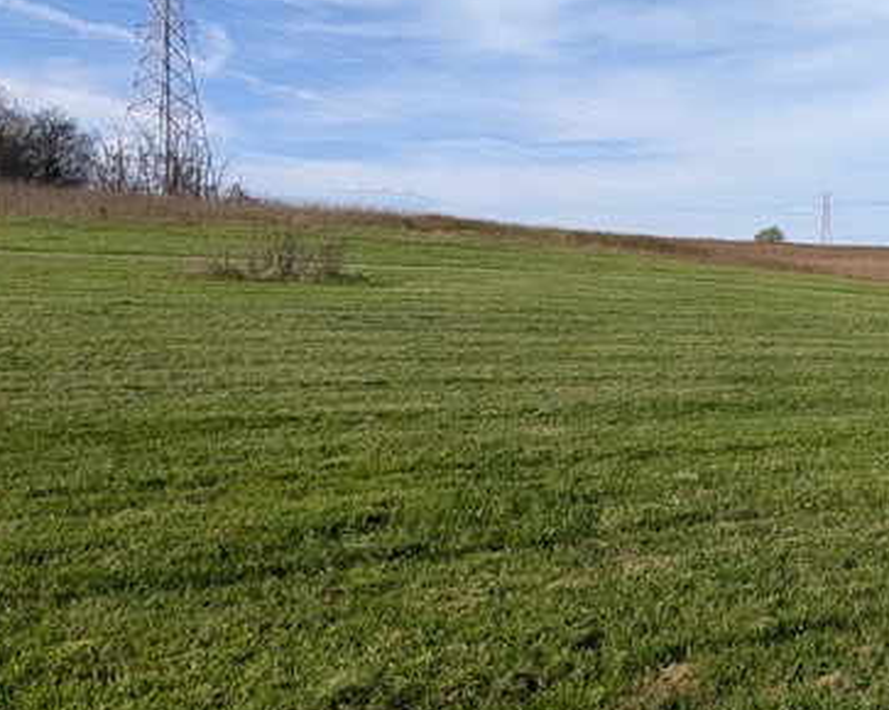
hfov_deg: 42.3
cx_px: 986
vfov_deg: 44.3
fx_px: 868
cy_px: 294
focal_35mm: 33
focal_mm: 2.02
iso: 55
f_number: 1.7
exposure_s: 1/2545
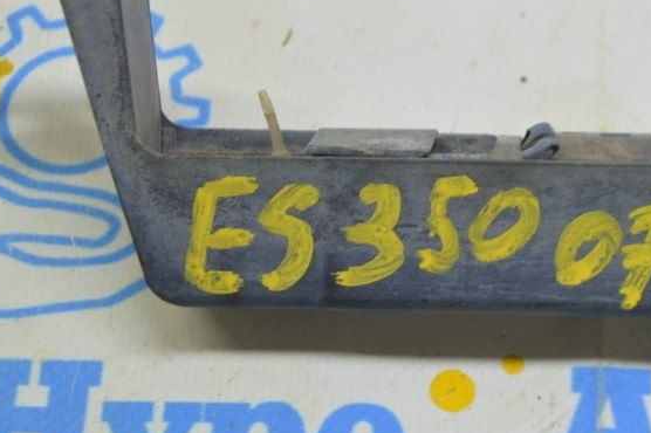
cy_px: 80
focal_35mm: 152
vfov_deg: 9.0
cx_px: 562
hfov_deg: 13.4
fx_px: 2745
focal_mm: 55
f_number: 5.6
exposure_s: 1/20
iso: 400
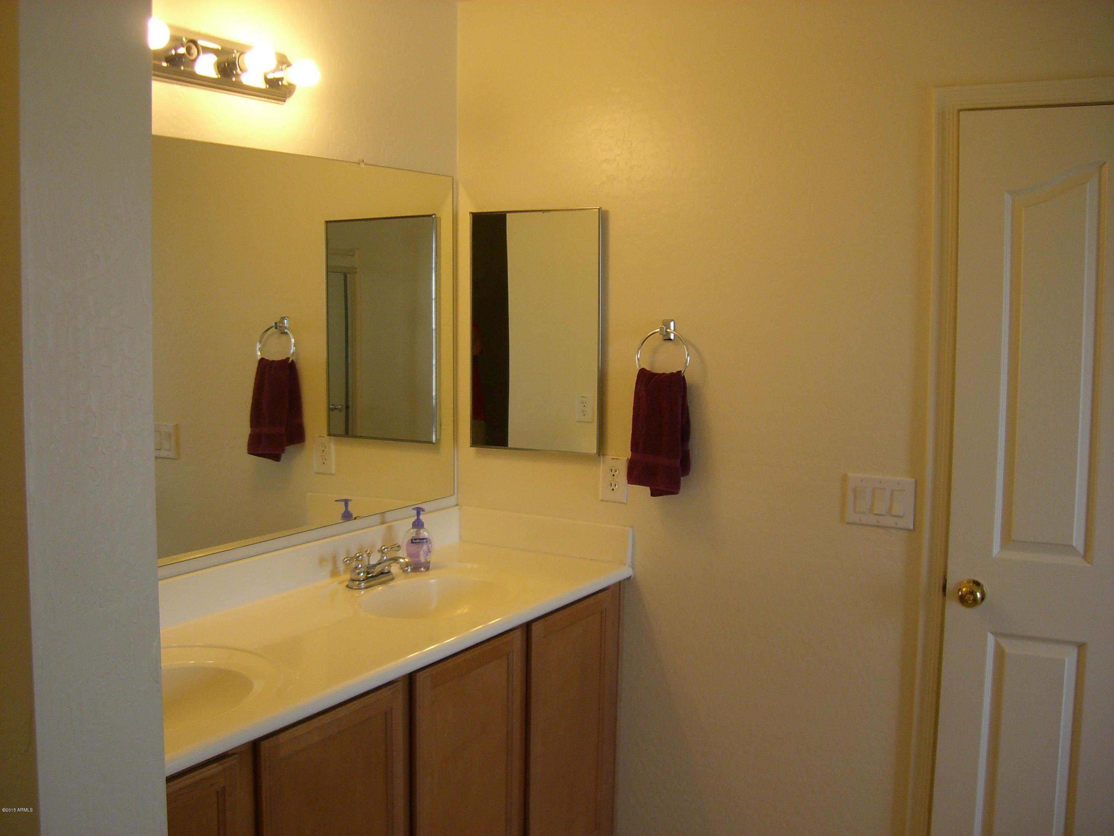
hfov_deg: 49.0
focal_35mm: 38
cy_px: 418
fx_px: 1223
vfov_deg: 37.7
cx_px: 557
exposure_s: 1/100
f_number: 2.7
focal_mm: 6.2
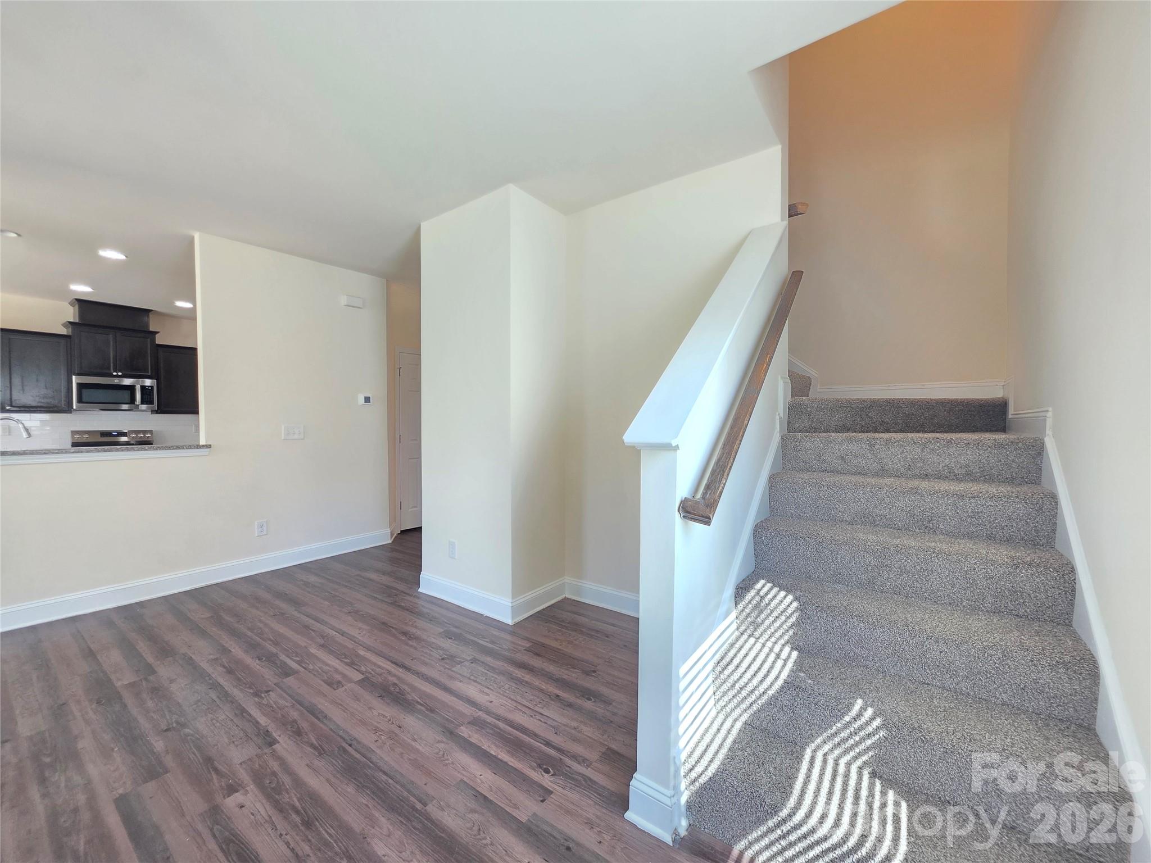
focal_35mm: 13
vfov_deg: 89.9
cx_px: 576
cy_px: 432
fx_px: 432
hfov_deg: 106.2
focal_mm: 2.2
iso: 200
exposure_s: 1/120
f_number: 1.9
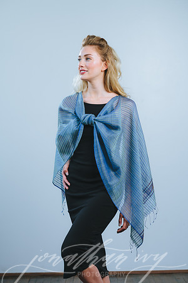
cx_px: 94
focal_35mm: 85
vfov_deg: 23.9
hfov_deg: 16.1
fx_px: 666
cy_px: 142
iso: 100
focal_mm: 85
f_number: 4
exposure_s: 1/200
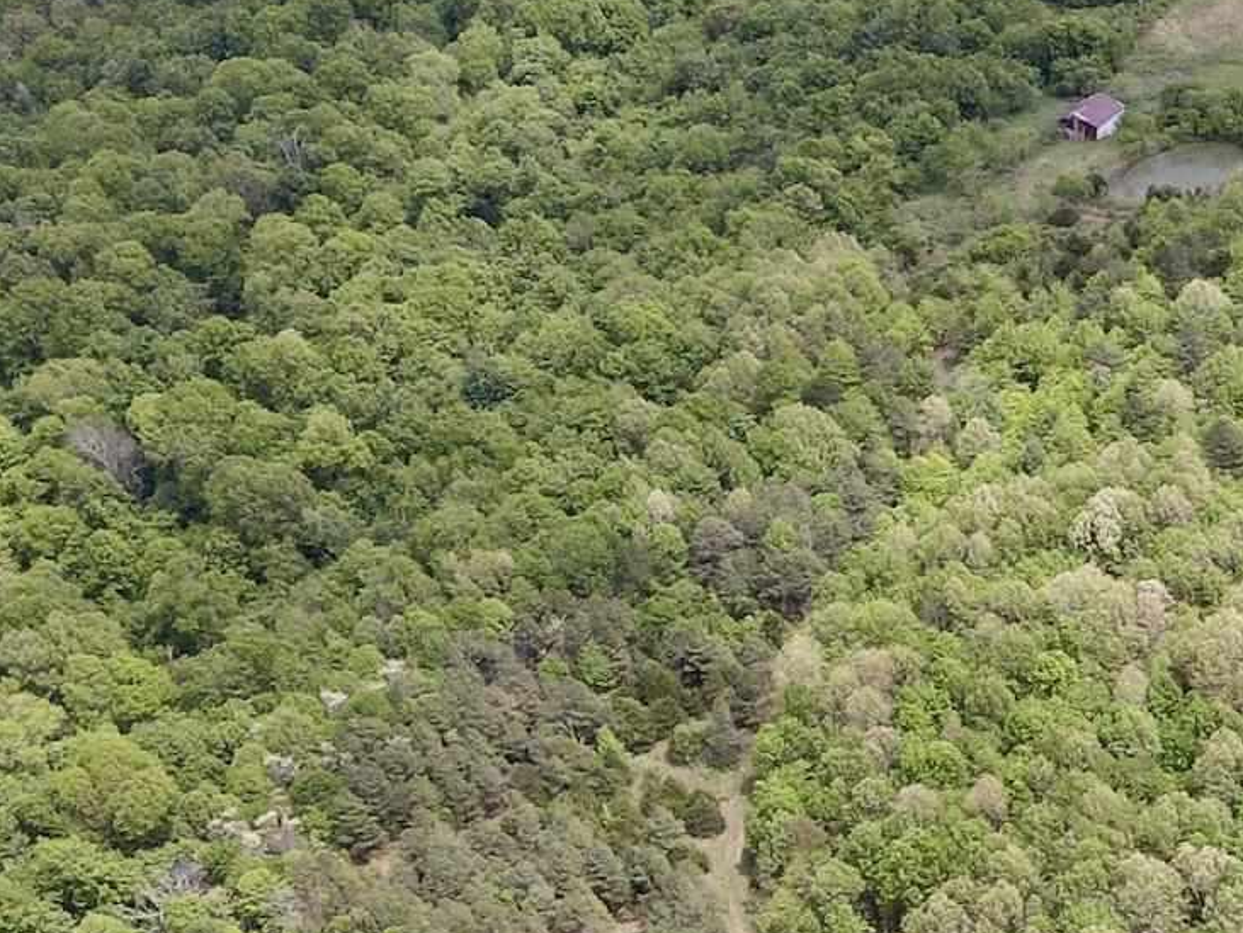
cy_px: 848
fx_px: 3018
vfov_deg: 17.3
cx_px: 1546
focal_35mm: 84
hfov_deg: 21.4
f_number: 2.8
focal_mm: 4.5
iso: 240
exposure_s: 1/15
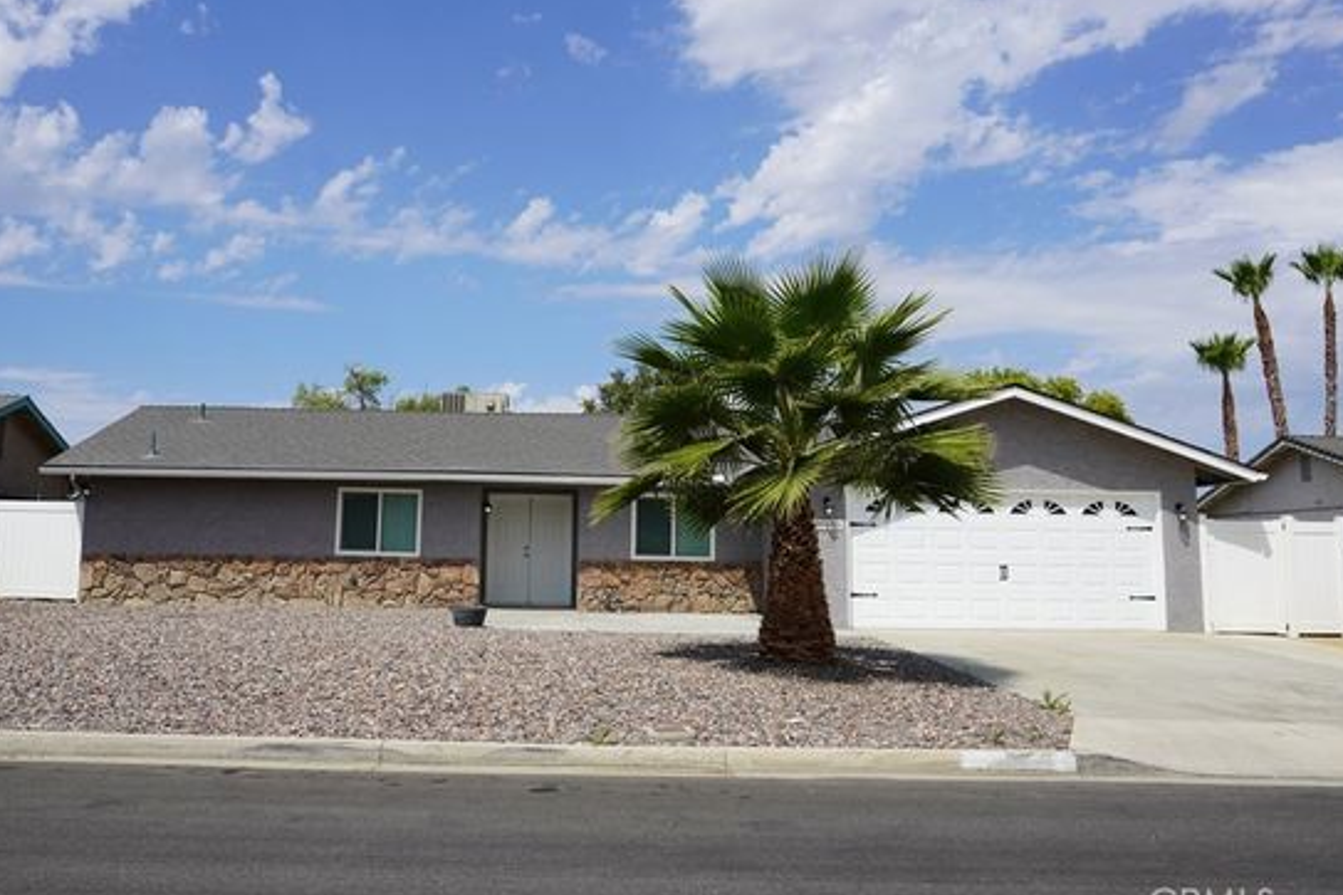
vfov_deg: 39.3
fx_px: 1253
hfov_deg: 56.2
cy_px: 397
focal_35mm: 34
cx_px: 581
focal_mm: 19
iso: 100
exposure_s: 1/250
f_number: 10
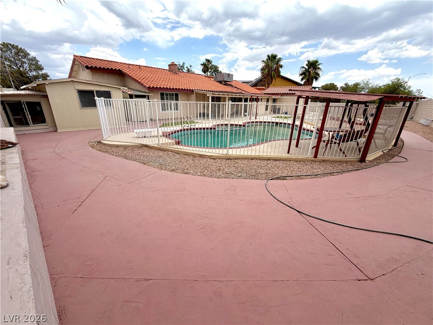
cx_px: 216
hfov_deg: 102.1
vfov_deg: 85.7
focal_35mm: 14
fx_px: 175
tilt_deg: -20.7
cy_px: 162
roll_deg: -0.5
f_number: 2.2
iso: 20
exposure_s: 1/841
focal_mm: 2.22
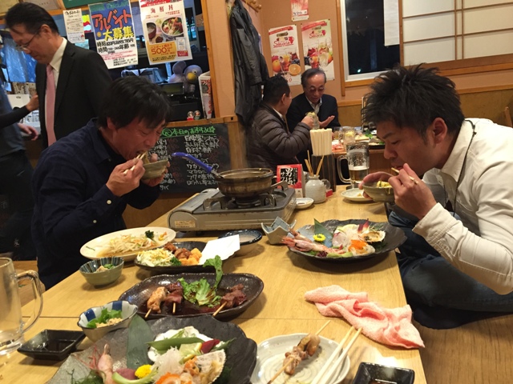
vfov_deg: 48.2
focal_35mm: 29
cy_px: 192
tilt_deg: -11.2
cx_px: 256
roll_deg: +5.4
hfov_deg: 61.7
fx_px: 430
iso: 160
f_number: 2.2
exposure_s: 1/30
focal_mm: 4.15
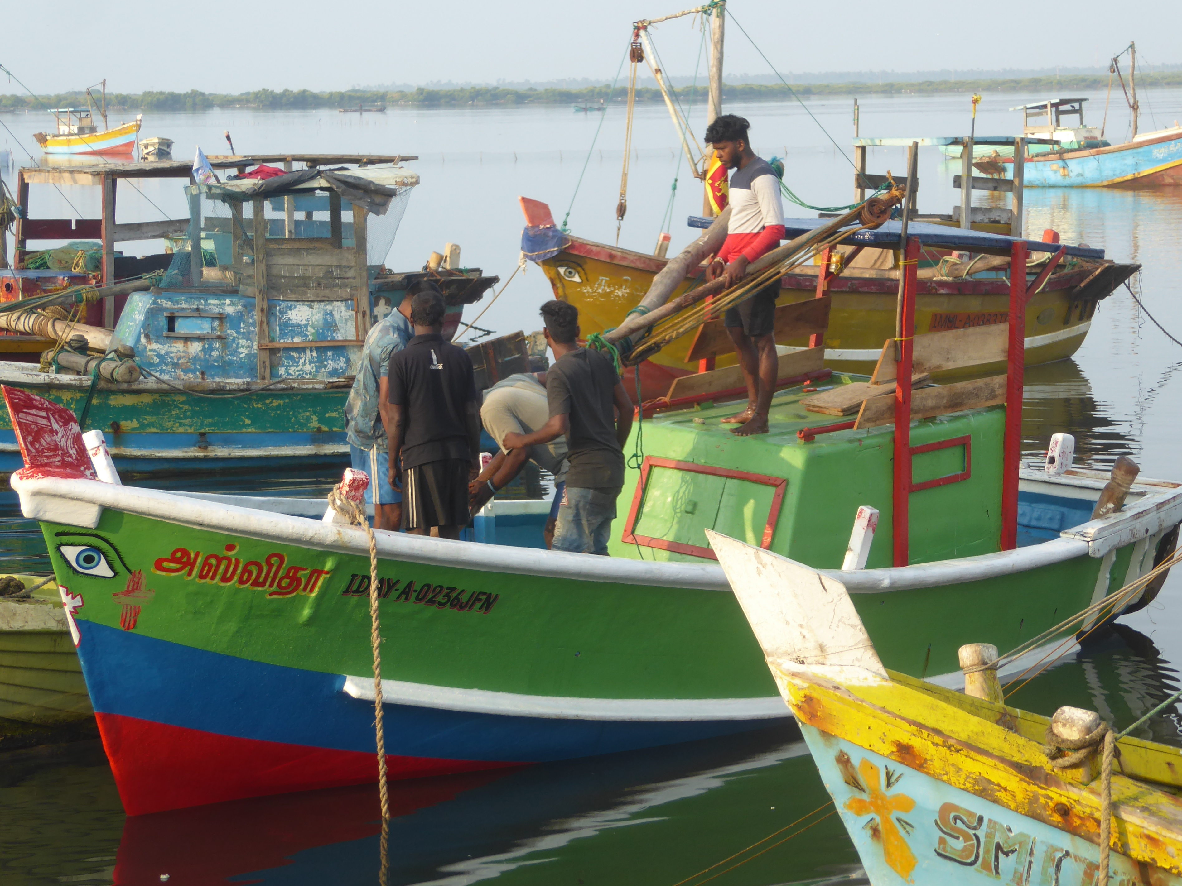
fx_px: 4575
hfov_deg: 14.7
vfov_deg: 11.1
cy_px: 422
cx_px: 609
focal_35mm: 134
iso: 80
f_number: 5.1
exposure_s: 1/100
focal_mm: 20.6
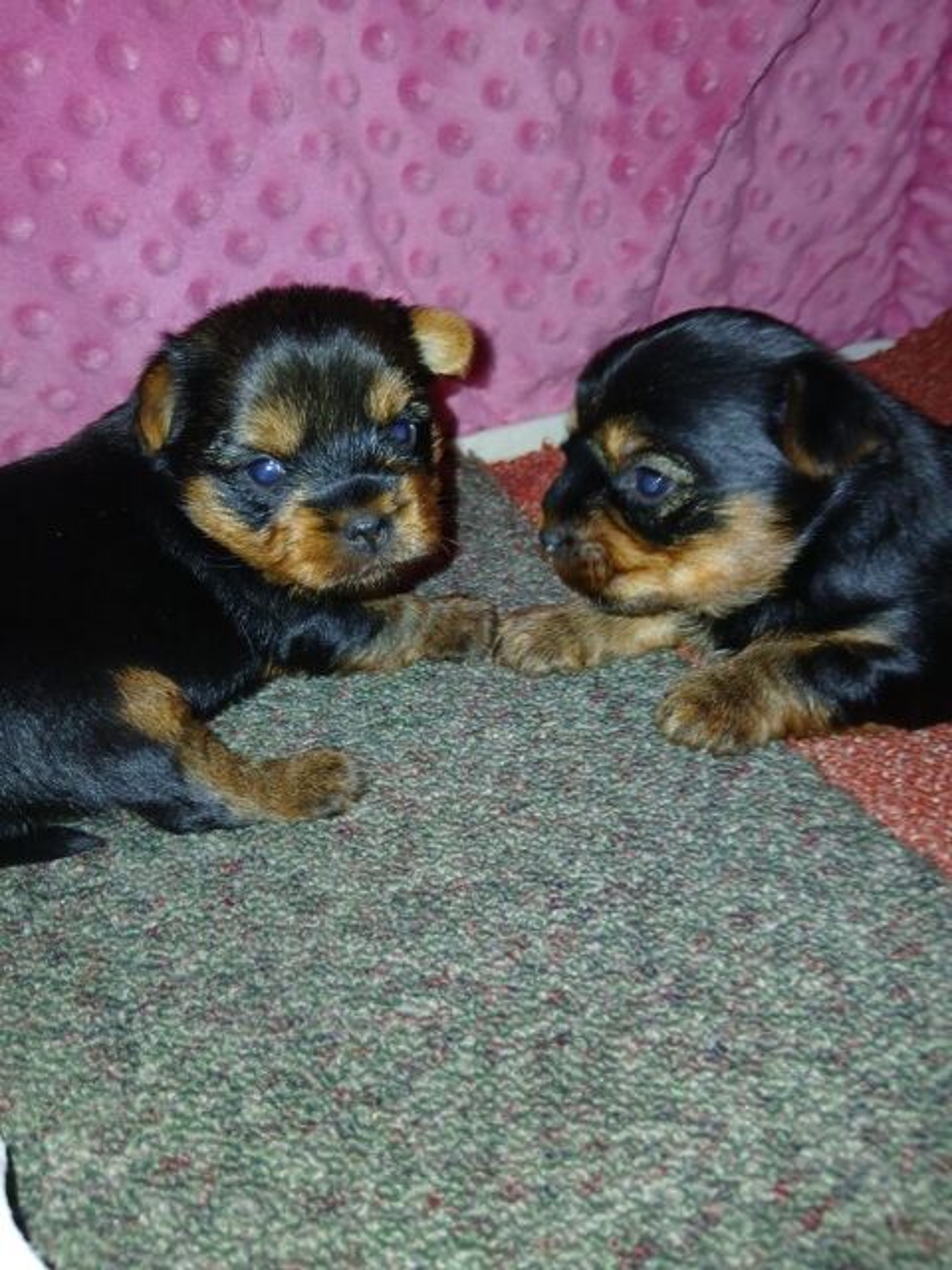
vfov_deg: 67.3
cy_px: 635
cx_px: 476
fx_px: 953
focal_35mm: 26
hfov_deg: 53.1
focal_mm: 3.98
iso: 80
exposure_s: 1/50
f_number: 1.8
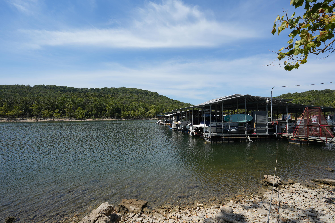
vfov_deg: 73.7
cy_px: 112
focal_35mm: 16
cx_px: 168
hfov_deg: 96.7
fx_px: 149
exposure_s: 1/500
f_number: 6.3
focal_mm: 16
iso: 100
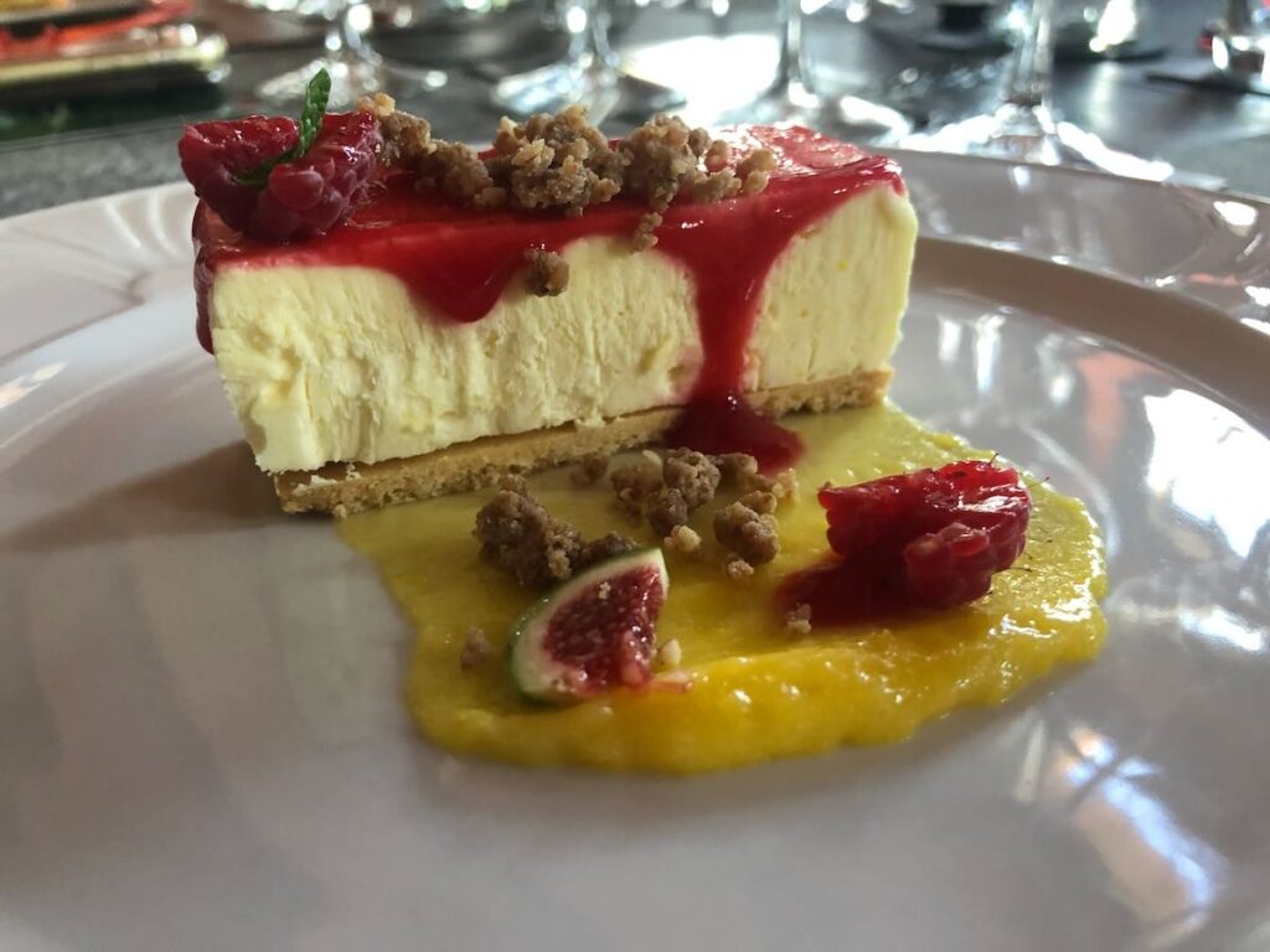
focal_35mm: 28
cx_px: 635
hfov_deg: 63.4
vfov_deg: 49.7
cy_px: 476
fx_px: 1027
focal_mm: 3.99
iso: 64
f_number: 1.8
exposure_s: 1/15
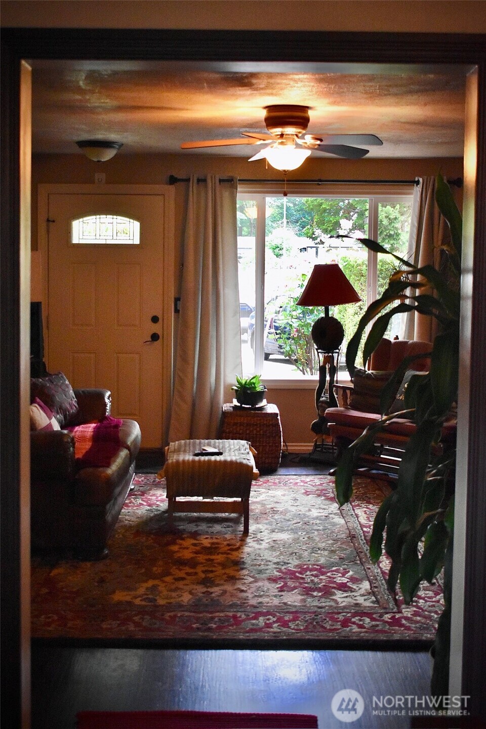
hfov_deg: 30.8
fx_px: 881
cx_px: 243
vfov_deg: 45.0
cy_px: 364
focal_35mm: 44
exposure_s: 1/200
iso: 3200
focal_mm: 29
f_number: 4.2
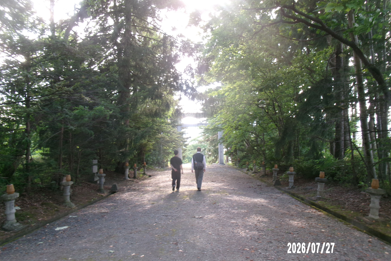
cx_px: 201
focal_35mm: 30
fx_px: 326
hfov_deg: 61.9
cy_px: 130
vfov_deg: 43.6
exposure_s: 1/34
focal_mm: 5.1
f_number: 3.9
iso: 132
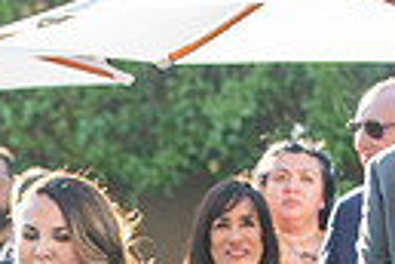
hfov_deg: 5.1
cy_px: 563
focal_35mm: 404
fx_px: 4432
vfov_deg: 3.4
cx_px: -89
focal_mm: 90
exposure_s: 1/320
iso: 400
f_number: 3.5
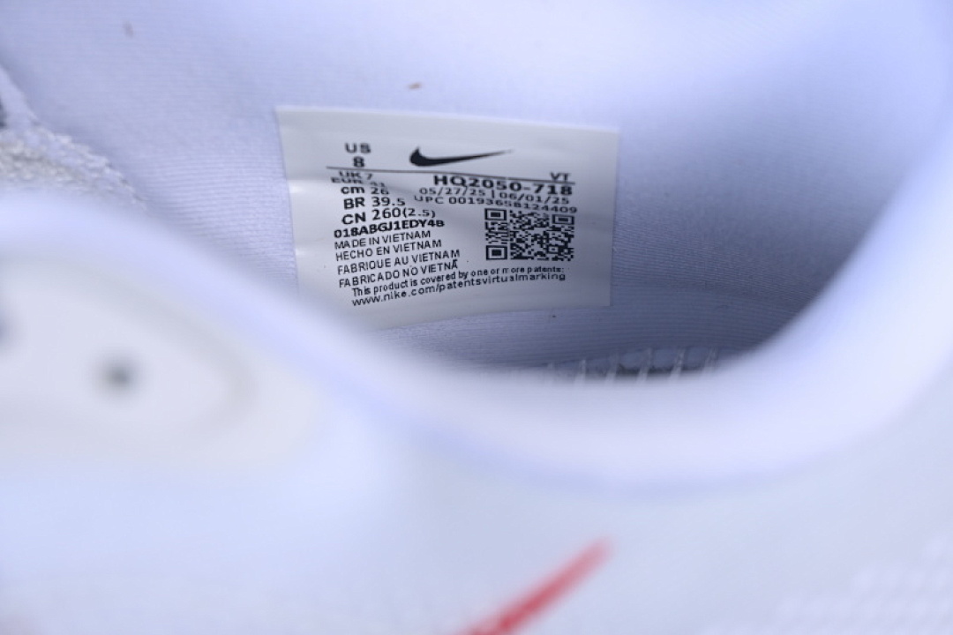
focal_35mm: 75
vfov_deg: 18.2
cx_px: 476
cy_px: 318
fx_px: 1985
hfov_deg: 27.0
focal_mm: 50
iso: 160
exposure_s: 1/100
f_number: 7.1
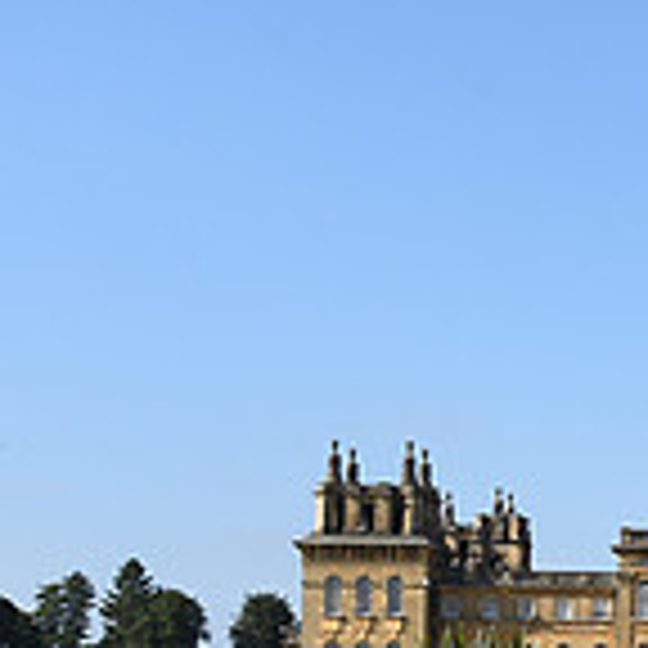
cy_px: 549
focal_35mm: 120
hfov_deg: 12.8
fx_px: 2541
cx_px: 1269
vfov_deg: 14.4
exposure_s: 1/3200
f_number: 8
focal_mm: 35
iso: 1000
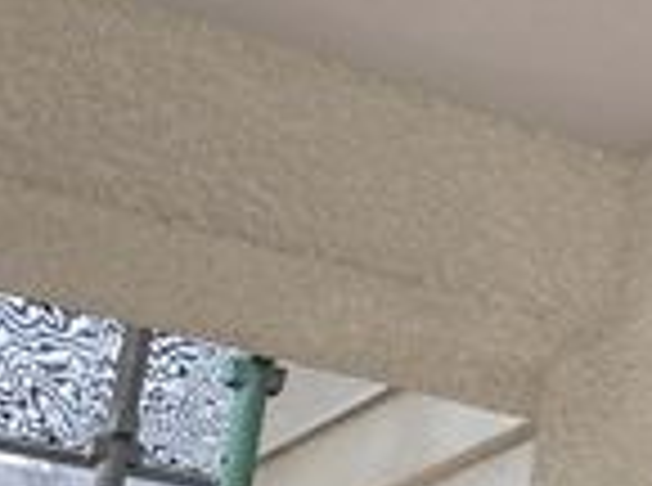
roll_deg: +0.8
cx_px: 1286
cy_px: 320
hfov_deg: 13.7
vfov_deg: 11.9
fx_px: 2330
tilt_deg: +19.7
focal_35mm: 124
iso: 20
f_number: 1.8
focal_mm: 3.99
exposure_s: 1/188
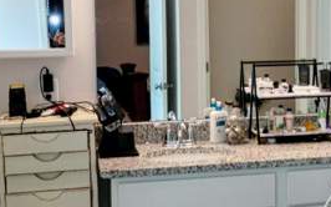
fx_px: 667
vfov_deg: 17.5
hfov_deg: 27.3
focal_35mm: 74
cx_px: 266
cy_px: 67
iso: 238
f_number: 1.8
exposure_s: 1/60
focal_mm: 4.27
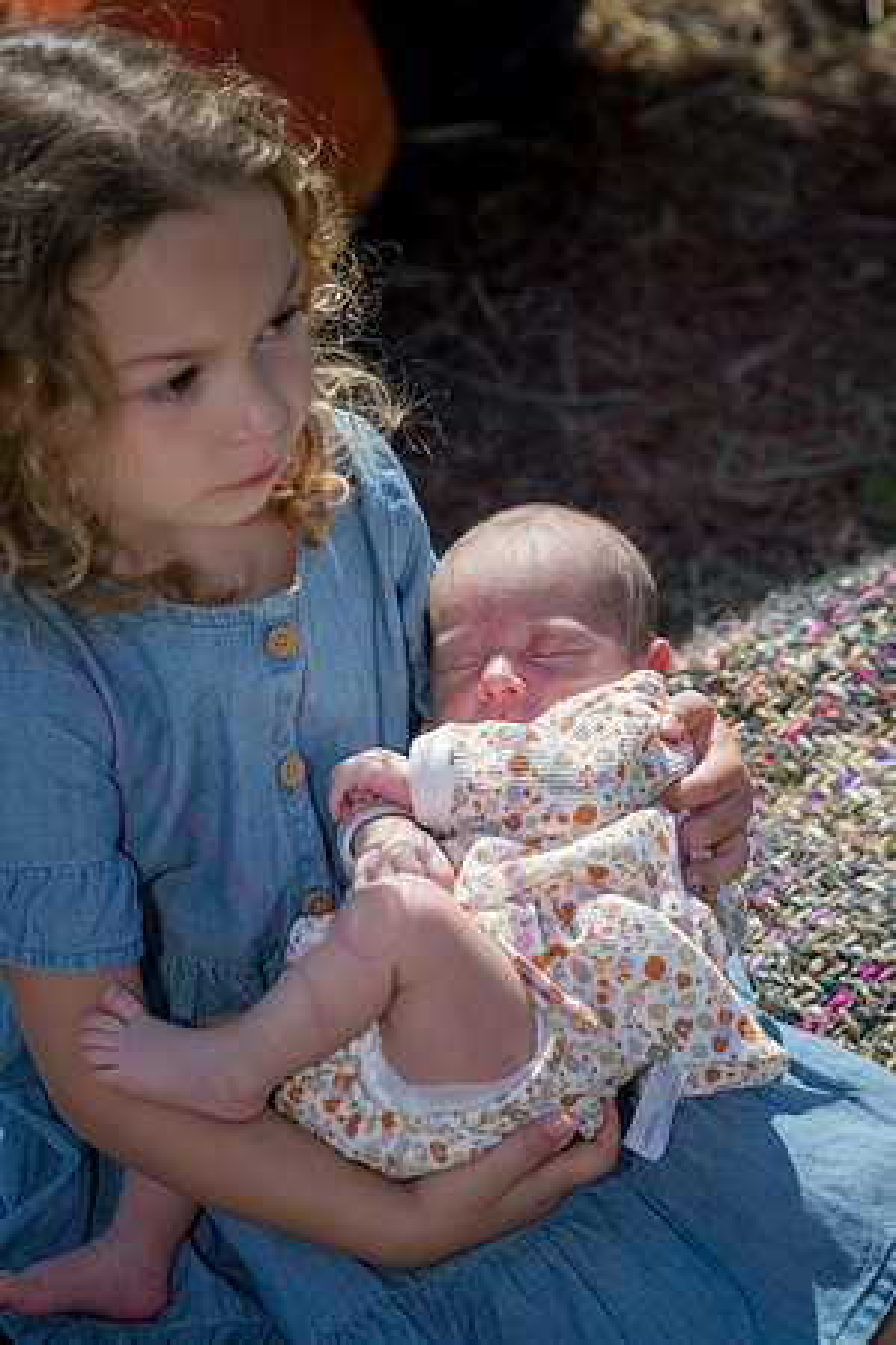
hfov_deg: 16.1
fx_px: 3173
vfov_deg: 23.9
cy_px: 672
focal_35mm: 85
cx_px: 448
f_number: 6.3
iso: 400
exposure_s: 1/1250
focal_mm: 85
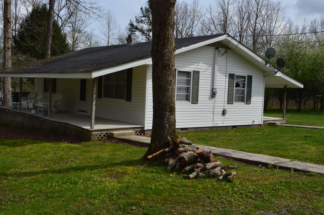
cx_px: 162
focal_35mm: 39
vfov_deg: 34.1
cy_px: 108
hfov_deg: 49.6
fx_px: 351
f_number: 11
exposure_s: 1/500
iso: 400
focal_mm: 26
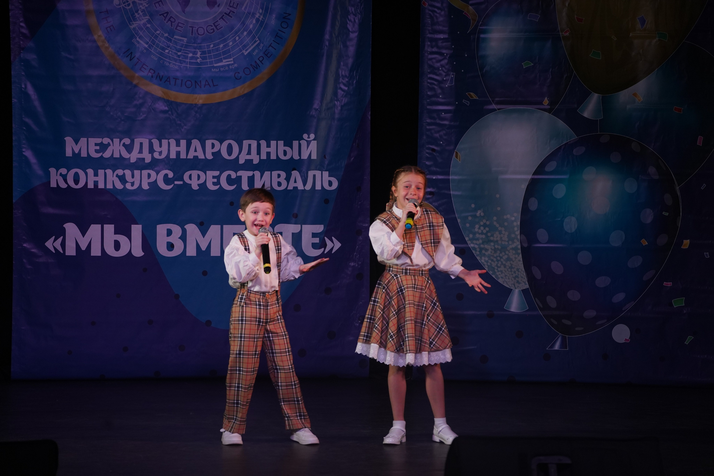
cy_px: 238
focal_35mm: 146
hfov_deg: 14.1
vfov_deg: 9.4
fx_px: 2896
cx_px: 357
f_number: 5
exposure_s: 1/400
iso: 2000
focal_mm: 146
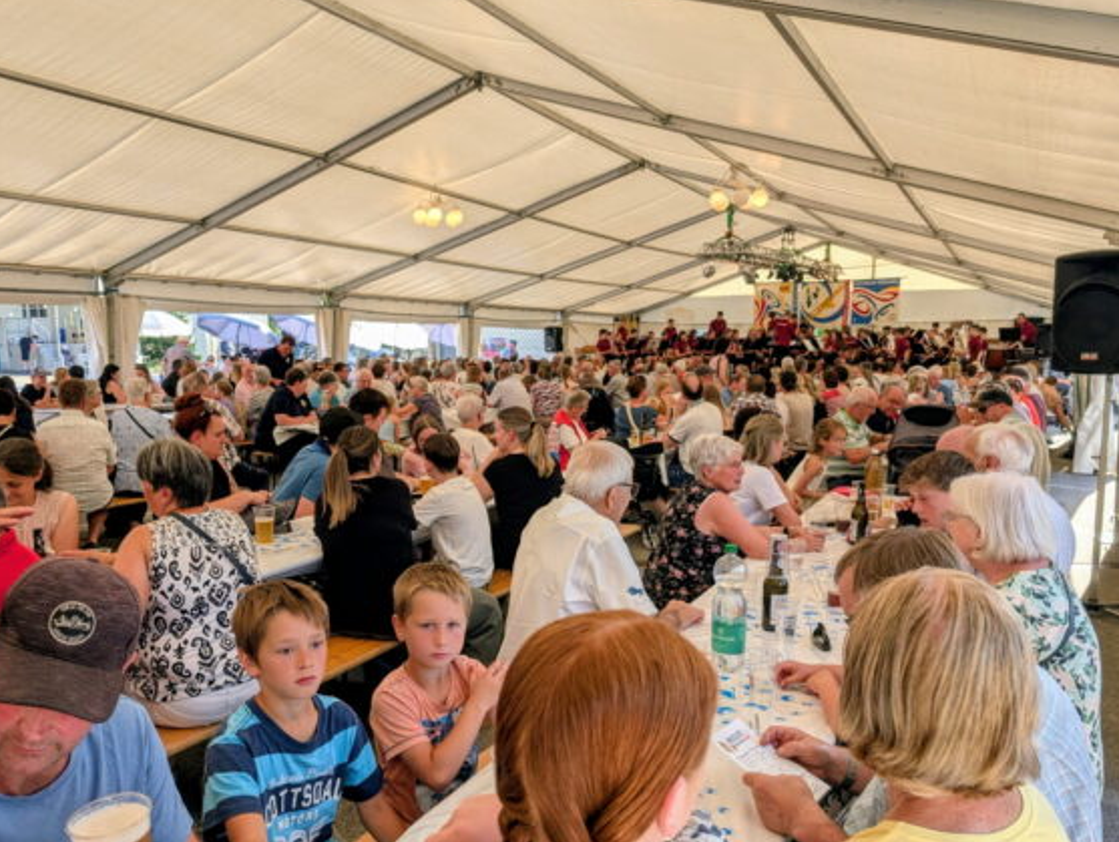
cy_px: 465
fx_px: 906
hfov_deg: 63.2
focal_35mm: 28
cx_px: 502
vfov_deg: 49.7
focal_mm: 6.9
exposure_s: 1/169
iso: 23
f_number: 1.68
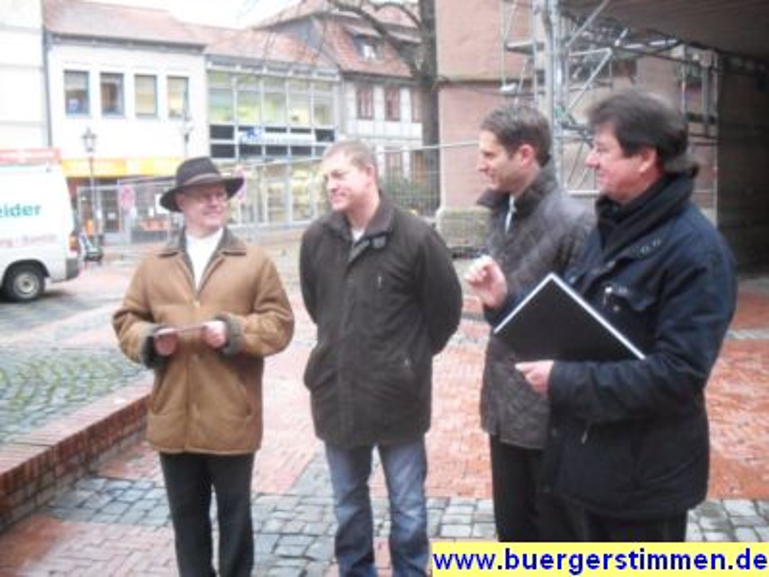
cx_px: 384
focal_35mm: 35
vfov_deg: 40.7
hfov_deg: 52.6
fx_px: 778
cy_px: 288
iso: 800
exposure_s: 1/60
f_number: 3.2
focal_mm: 6.3
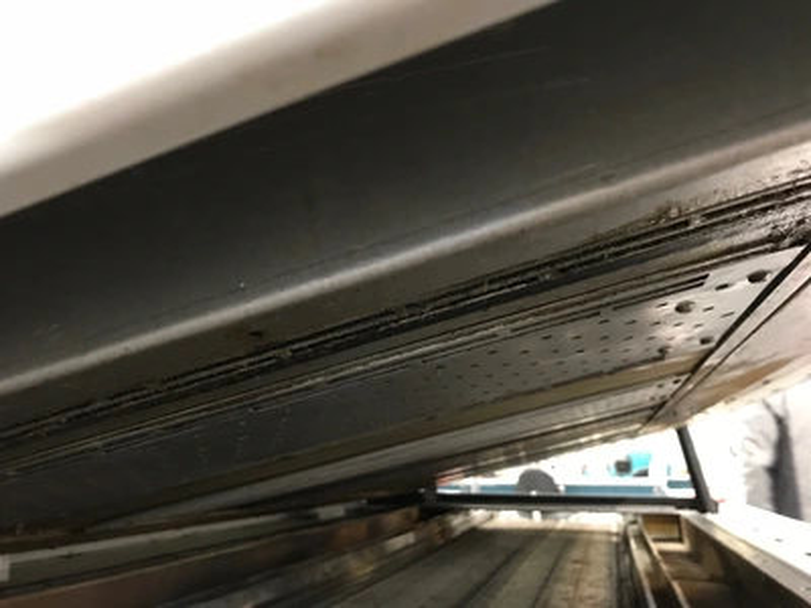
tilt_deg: +12.3
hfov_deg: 63.4
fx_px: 656
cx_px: 406
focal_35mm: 28
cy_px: 304
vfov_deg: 49.7
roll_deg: -0.2
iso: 80
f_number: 1.8
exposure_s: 1/6
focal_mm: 3.99
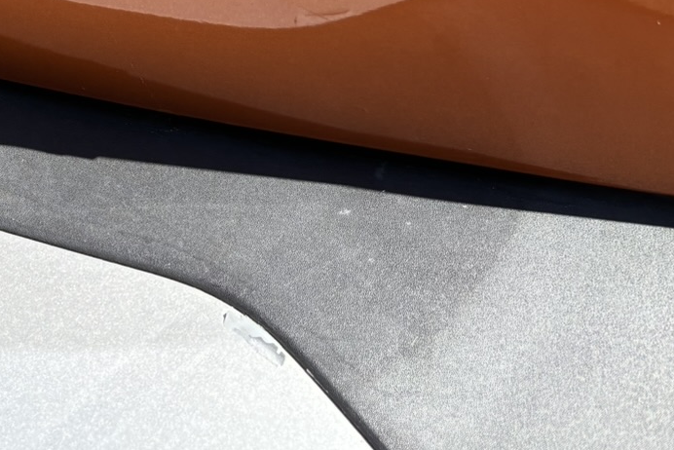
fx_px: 1498
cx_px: -133
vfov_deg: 15.5
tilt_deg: -23.2
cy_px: -263
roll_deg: +7.4
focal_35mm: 80
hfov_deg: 23.2
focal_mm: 5.96
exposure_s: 1/615
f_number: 1.6
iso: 50
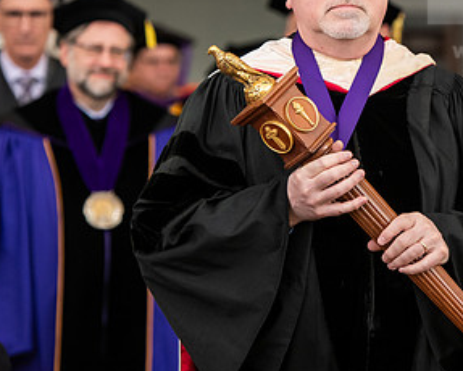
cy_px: 85
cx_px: 379
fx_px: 3510
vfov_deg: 6.0
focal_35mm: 256
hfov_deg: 7.5
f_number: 3.5
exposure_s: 1/200
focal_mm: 135
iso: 1250
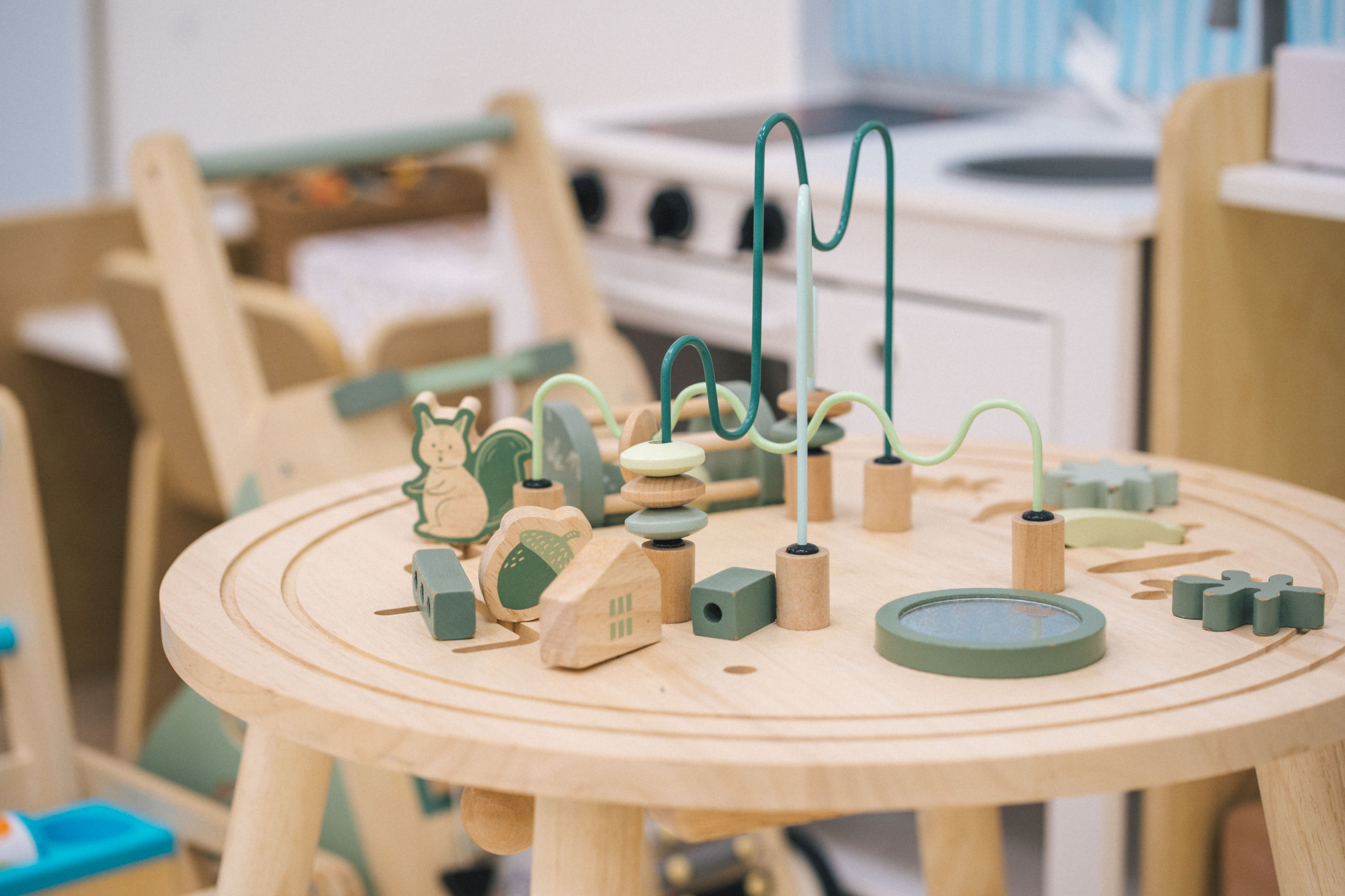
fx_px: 3176
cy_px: 448
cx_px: 672
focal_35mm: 85
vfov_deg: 16.1
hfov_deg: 23.9
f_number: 3.5
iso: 500
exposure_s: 1/250
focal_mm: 85
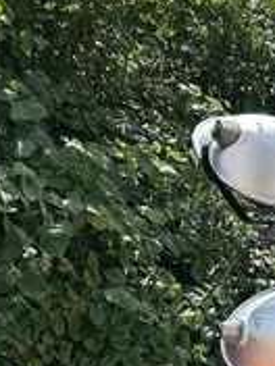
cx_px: 412
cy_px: 421
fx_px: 1144
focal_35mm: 108
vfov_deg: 17.5
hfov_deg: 13.0
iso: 50
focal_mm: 5.7
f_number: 1.5
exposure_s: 1/3077
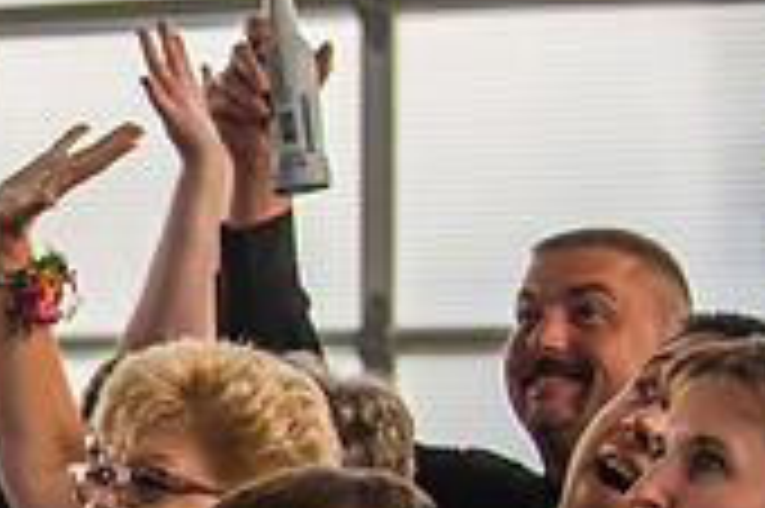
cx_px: -526
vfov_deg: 5.7
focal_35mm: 239
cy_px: 582
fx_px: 5074
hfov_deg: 8.4
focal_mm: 70
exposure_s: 1/250
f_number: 2.8
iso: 250
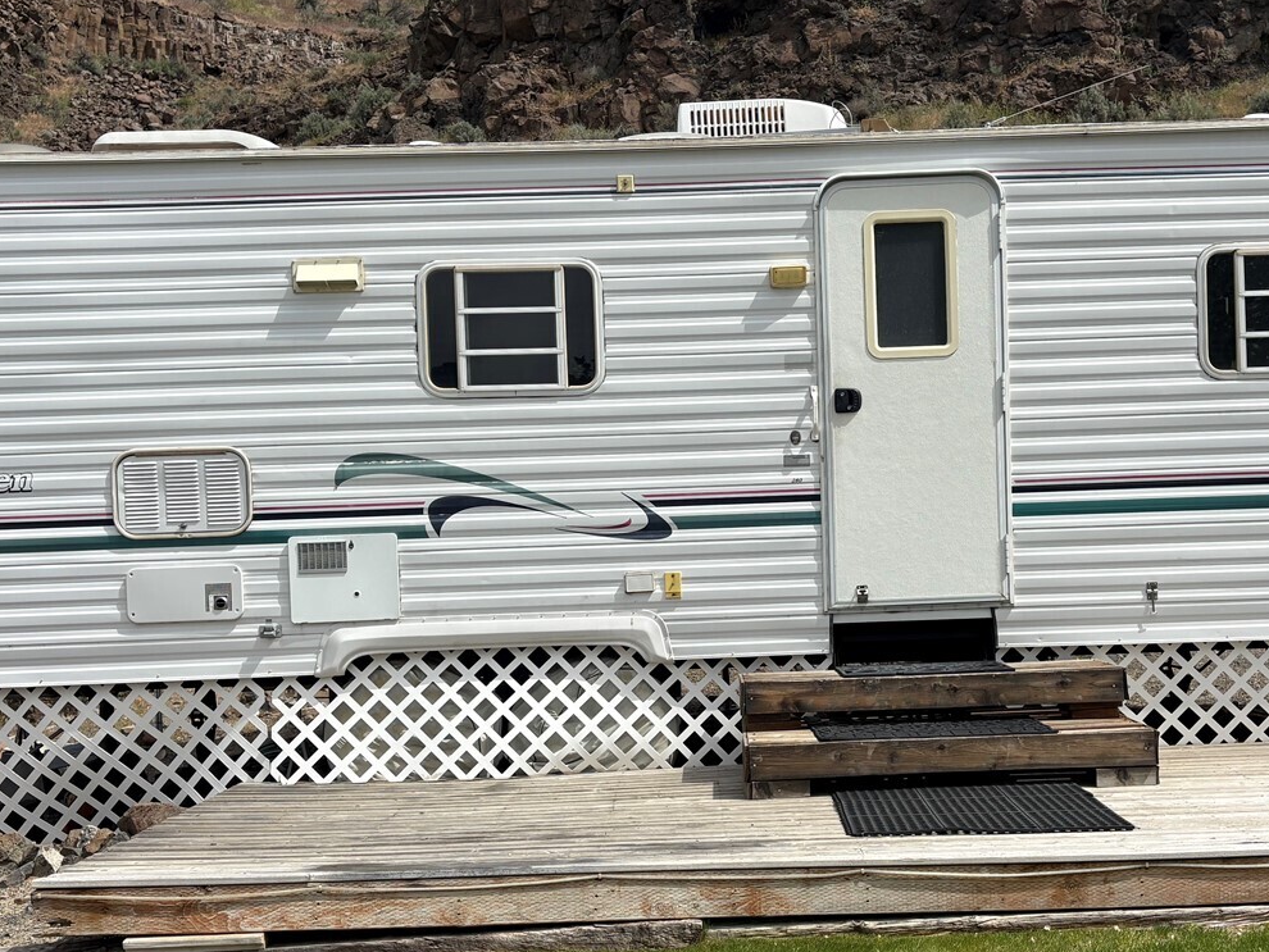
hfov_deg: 44.7
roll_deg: +2.0
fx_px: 1540
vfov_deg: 34.2
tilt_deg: +1.1
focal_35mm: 42
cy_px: 580
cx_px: 713
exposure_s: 1/5814
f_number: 1.6
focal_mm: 5.96
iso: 50
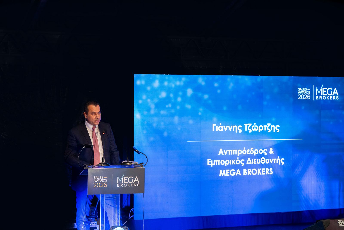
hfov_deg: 23.9
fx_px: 812
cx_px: 172
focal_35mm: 85
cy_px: 115
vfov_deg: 16.1
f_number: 3.5
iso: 2000
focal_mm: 85
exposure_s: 1/160
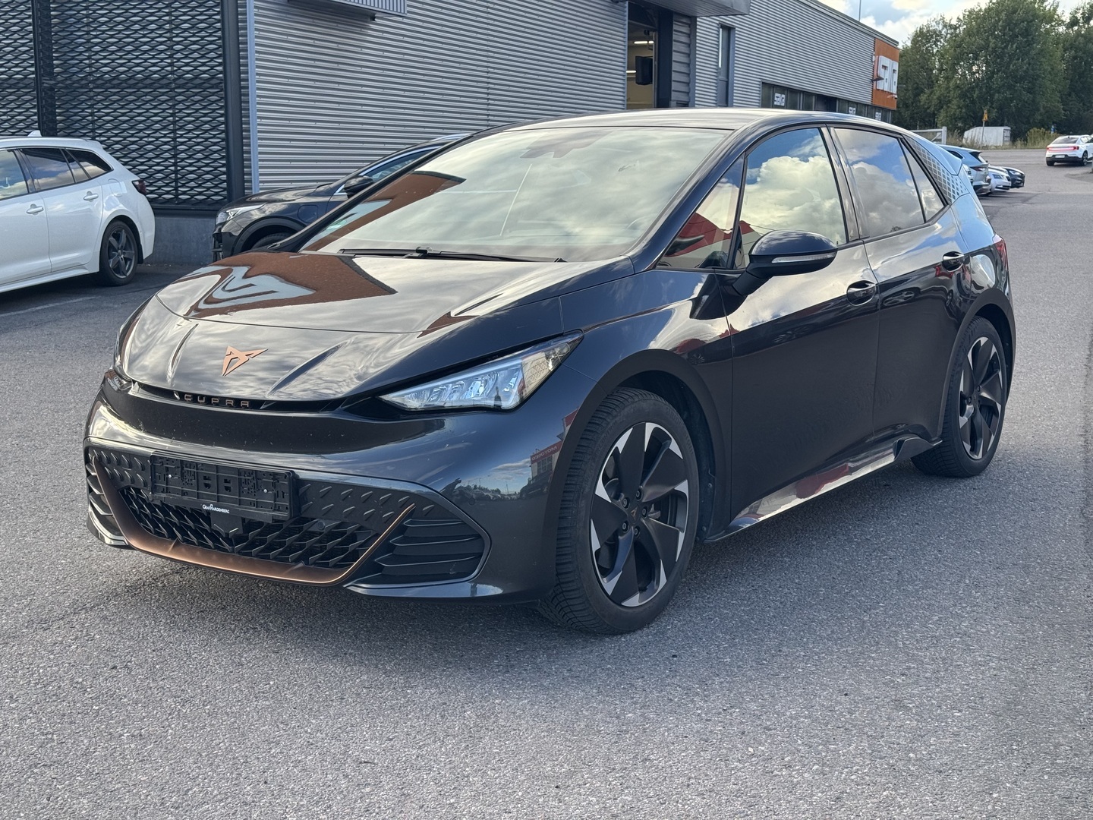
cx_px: 546
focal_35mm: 48
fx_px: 1516
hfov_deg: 39.7
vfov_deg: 30.3
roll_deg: +0.1
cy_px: 410
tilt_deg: -9.3
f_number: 1.78
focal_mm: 6.76
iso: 64
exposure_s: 1/598
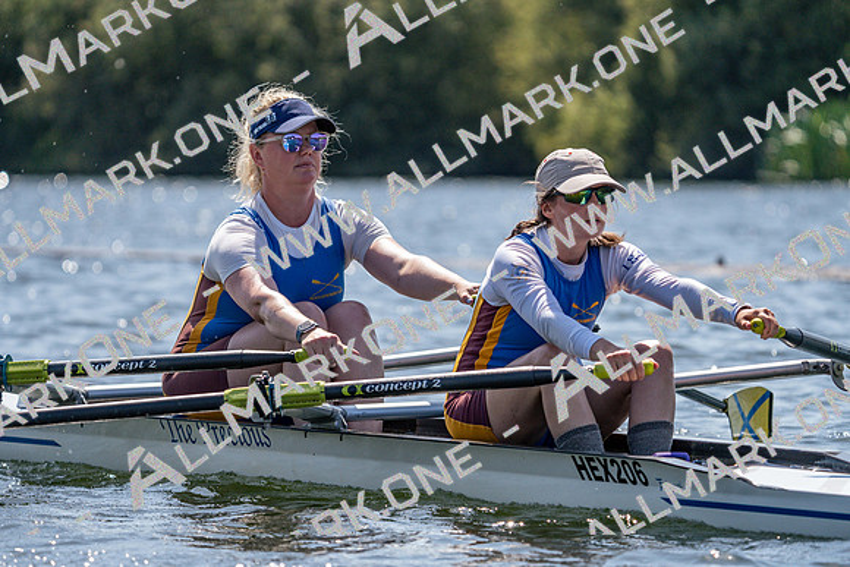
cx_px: 425
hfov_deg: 7.0
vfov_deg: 4.7
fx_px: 6919
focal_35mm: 293
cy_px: 284
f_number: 5.6
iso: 320
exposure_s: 1/2000
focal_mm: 293
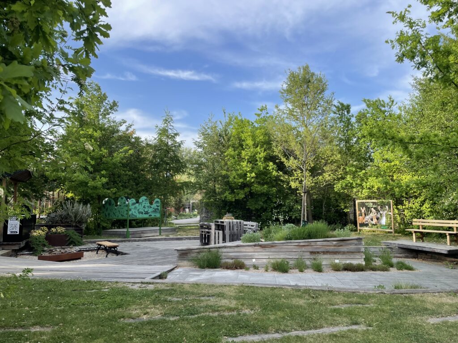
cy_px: 172
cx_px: 229
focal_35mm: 26
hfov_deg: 67.3
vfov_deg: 53.1
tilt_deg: +6.1
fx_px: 344
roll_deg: -0.1
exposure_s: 1/1304
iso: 32
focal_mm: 4.2
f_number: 1.6
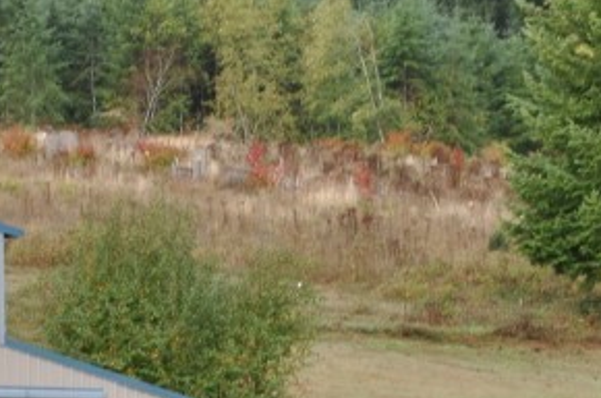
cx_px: 211
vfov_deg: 4.7
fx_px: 4860
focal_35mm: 292
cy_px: 423
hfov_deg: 7.1
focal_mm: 55
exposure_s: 1/160
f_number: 6.3
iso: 200
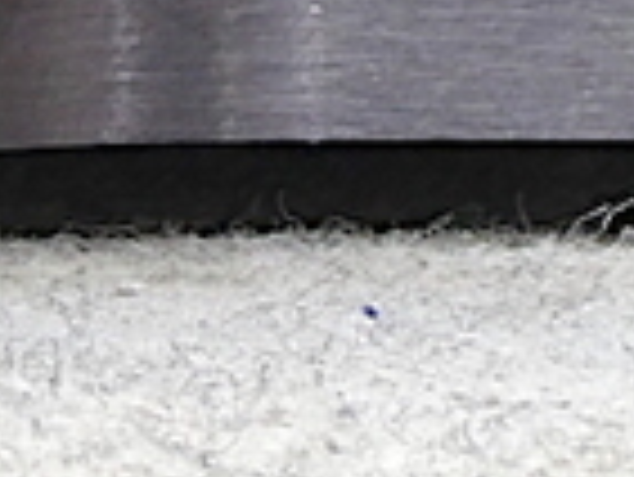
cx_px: -184
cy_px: -302
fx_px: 18807
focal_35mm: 1026
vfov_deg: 1.5
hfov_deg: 1.9
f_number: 5.4
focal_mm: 27.1
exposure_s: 1/5
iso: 200
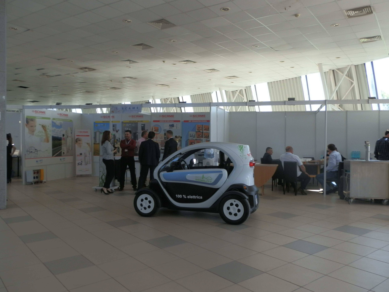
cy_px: 146
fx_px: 315
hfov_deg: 63.4
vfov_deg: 49.7
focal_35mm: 28
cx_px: 194
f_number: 3.1
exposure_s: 1/100
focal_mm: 5
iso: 64
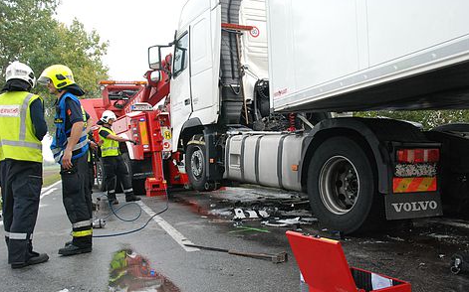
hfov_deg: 56.7
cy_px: 148
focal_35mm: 34
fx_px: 434
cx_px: 234
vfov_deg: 37.2
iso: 800
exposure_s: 1/320
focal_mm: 22
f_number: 9
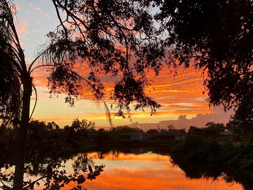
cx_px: 154
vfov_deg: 33.3
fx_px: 314
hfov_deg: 43.6
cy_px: 127
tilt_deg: +3.3
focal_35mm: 43
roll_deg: +0.9
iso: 64
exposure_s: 1/121
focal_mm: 3.99
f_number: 1.8
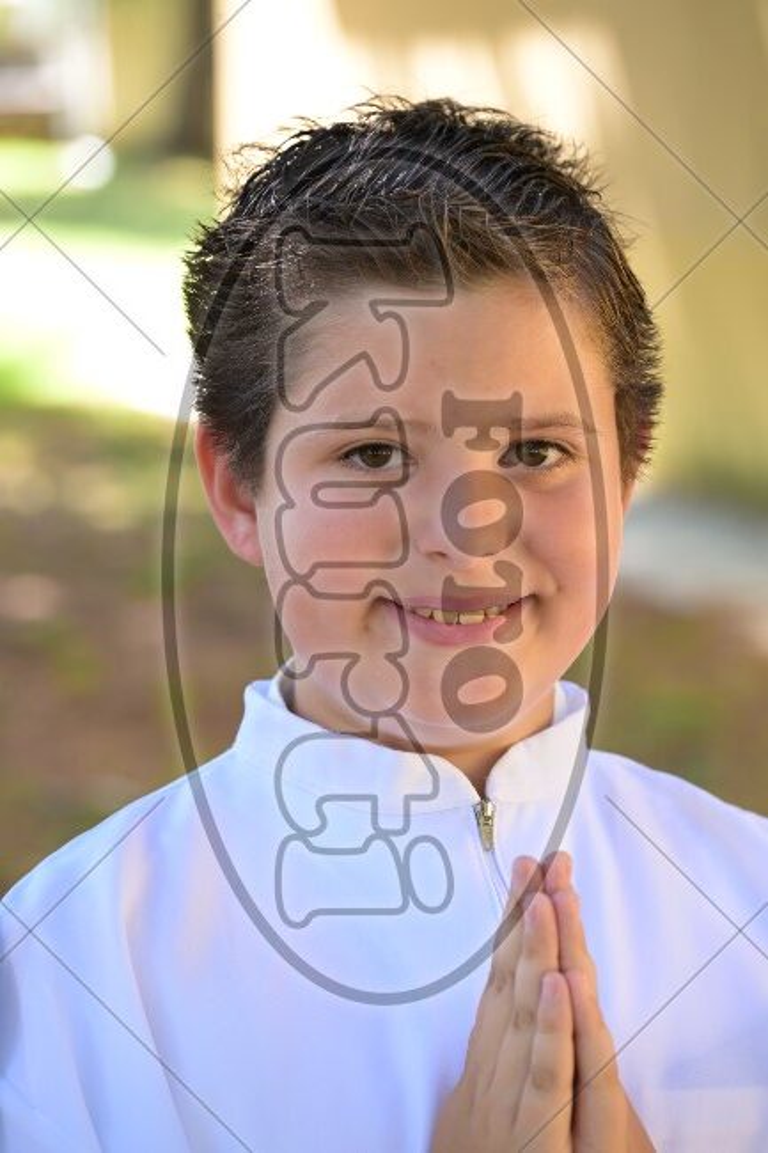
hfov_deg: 11.4
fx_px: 3842
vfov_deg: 17.1
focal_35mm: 120
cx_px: 384
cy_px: 576
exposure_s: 1/160
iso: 640
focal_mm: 120
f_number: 5.6
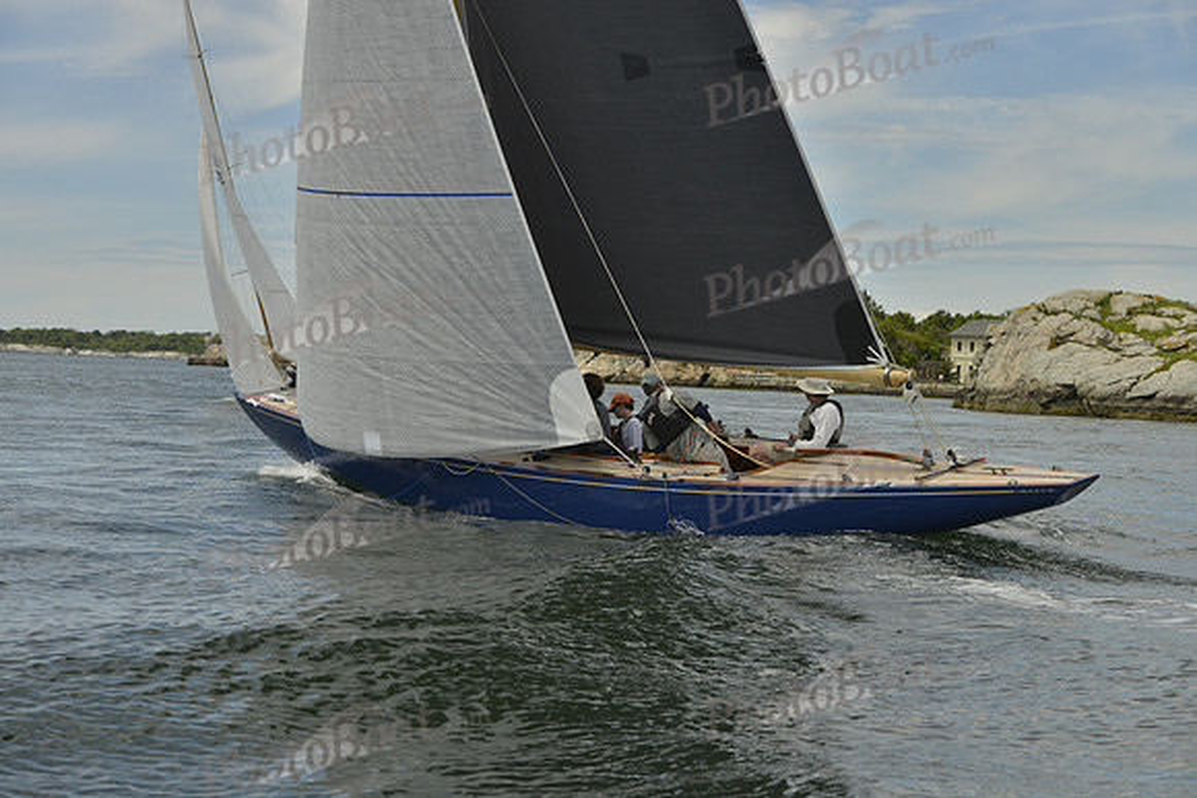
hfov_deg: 28.8
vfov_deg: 19.5
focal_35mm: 70
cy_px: 399
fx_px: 2328
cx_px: 598
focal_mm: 70
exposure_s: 1/1600
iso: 280
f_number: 8
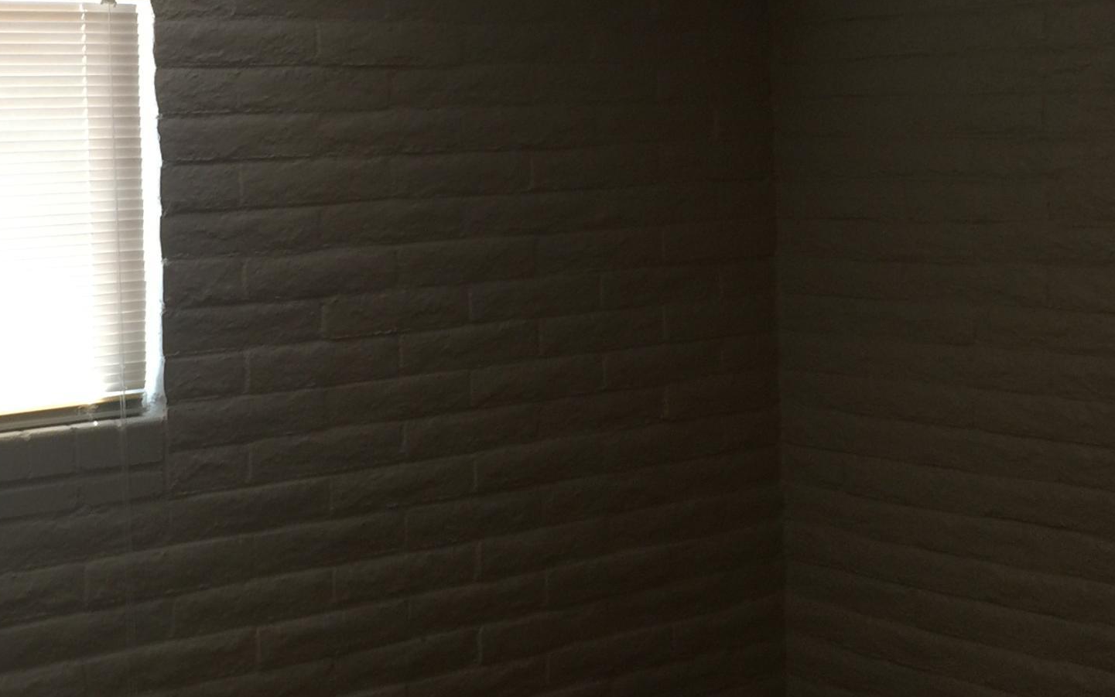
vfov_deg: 20.3
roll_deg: -0.8
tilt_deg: -4.5
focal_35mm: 64
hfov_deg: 31.8
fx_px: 1945
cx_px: 407
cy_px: 260
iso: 32
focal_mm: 4.15
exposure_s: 1/30
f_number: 2.2
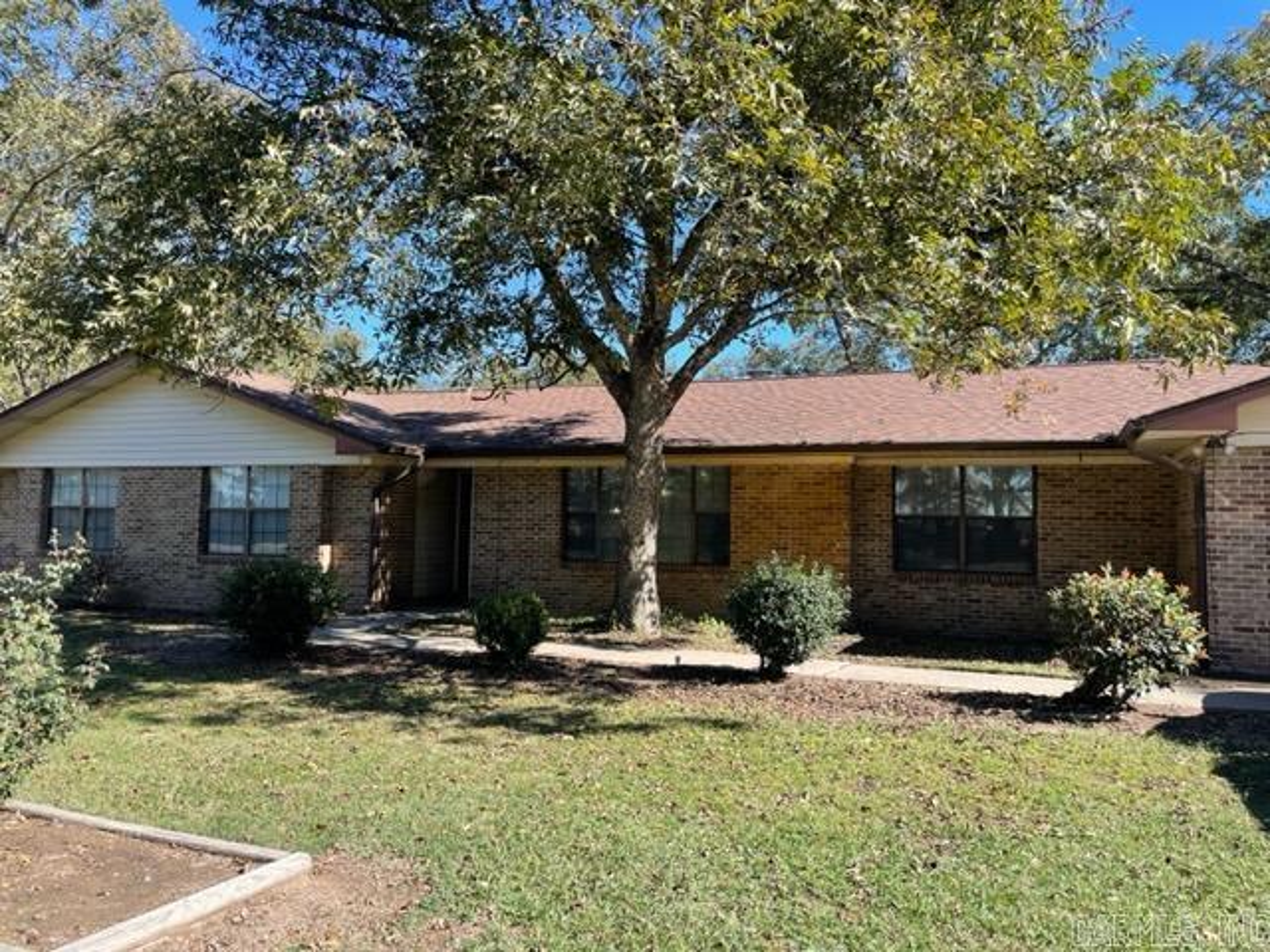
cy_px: 476
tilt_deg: +2.9
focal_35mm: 26
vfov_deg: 53.1
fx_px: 954
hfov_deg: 67.3
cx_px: 635
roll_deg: -1.1
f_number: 1.6
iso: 32
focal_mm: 4.2
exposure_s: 1/955
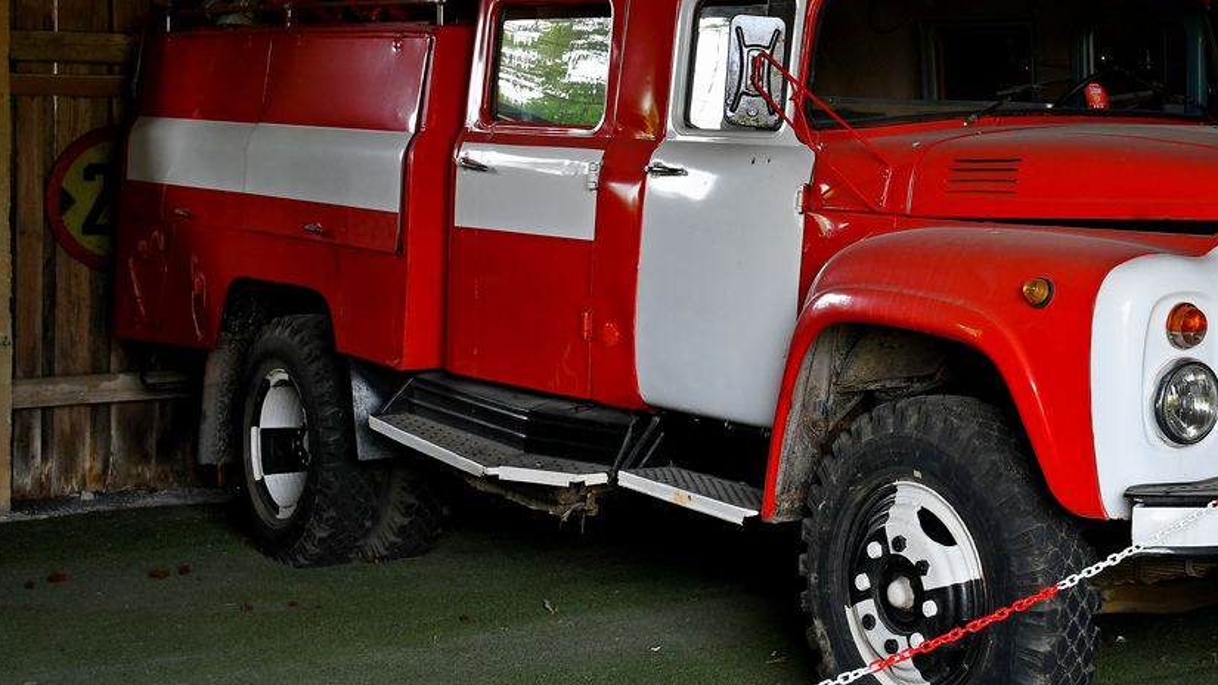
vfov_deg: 18.2
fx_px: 2131
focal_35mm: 66
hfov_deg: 31.3
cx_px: 927
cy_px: 179
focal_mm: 27
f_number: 6.3
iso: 200
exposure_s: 1/40
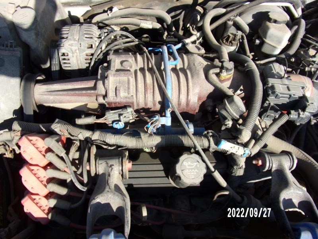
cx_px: 159
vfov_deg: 56.8
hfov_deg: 71.6
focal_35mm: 24
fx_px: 220
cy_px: 120
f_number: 3.3
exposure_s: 1/480
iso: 80
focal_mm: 4.3
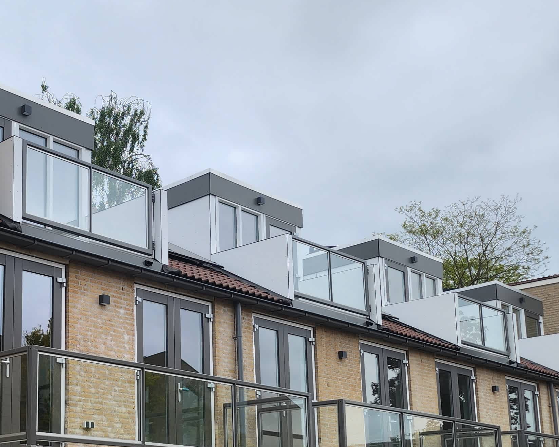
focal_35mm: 57
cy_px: 335
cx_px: 108
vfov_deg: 26.3
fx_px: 943
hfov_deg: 32.1
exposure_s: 1/1222
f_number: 1.8
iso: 50
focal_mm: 5
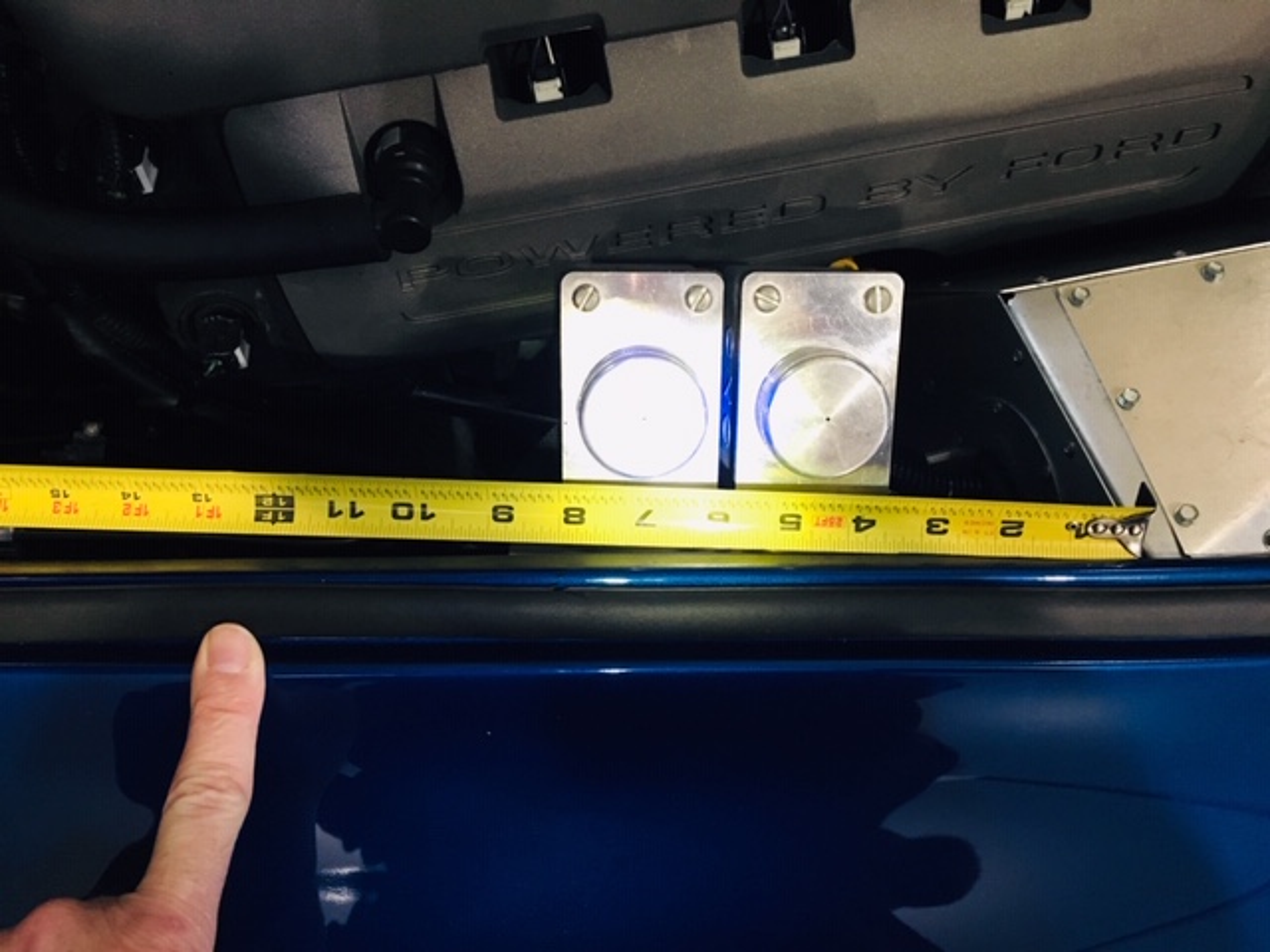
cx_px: 635
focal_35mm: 29
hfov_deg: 61.7
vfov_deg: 48.2
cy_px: 476
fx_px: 1064
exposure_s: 1/24
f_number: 2.2
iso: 200
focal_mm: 4.15
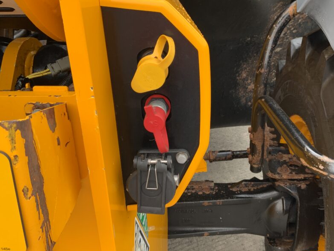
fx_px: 367
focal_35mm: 38
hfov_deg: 48.6
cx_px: 205
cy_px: 122
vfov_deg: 37.7
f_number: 1.8
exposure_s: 1/129
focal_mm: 3
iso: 16
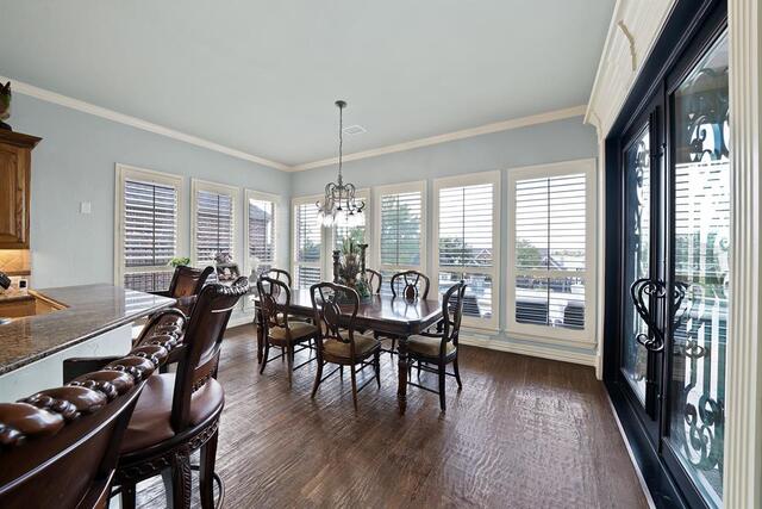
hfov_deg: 112.6
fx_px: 254
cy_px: 254
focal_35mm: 12
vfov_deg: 90.0
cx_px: 381
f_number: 9
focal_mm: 12
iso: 640
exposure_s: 1/5
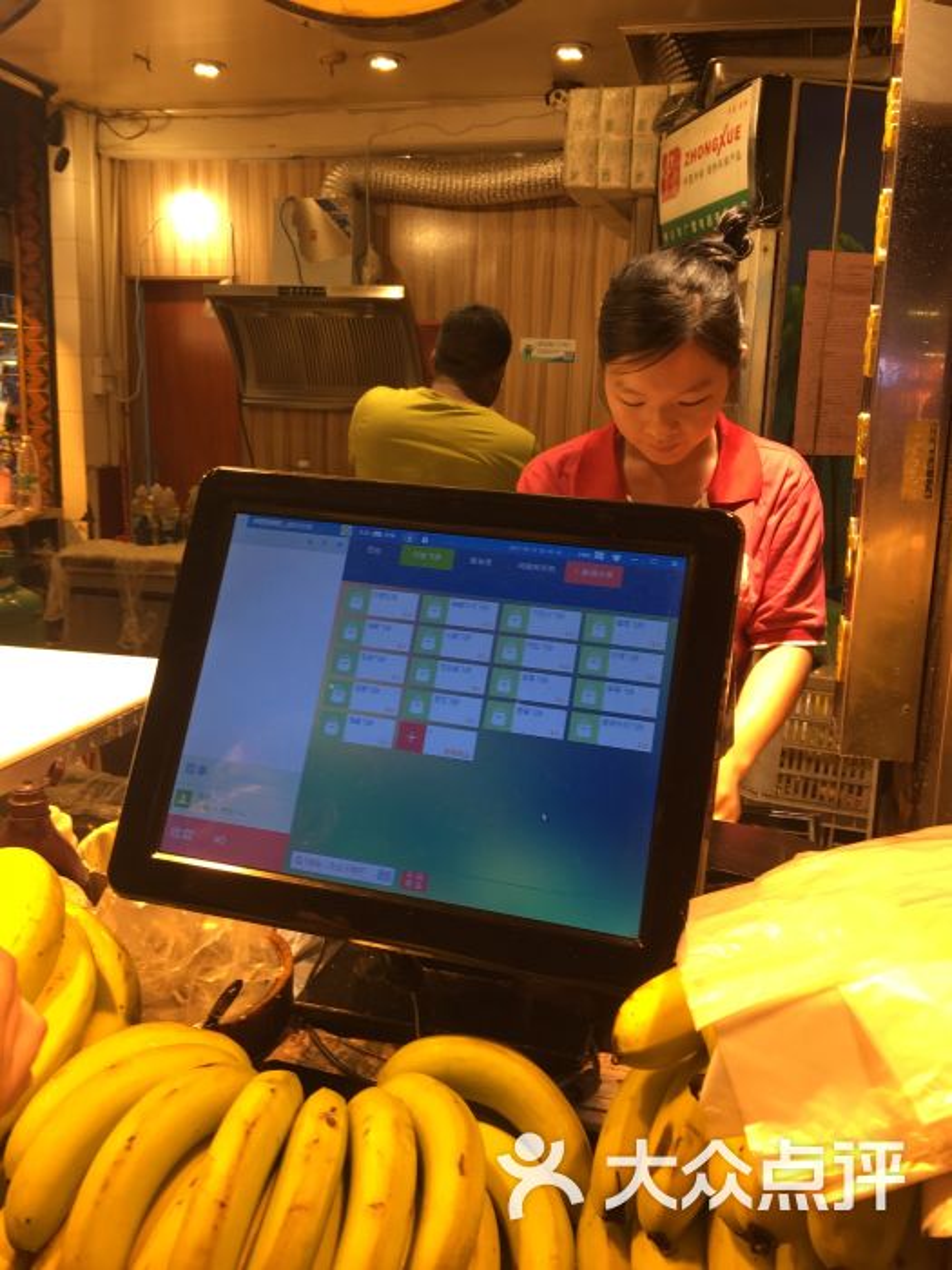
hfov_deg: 48.2
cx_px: 476
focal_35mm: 29
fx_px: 1063
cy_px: 635
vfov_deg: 61.7
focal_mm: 4.15
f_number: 2.2
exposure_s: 1/50
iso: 32
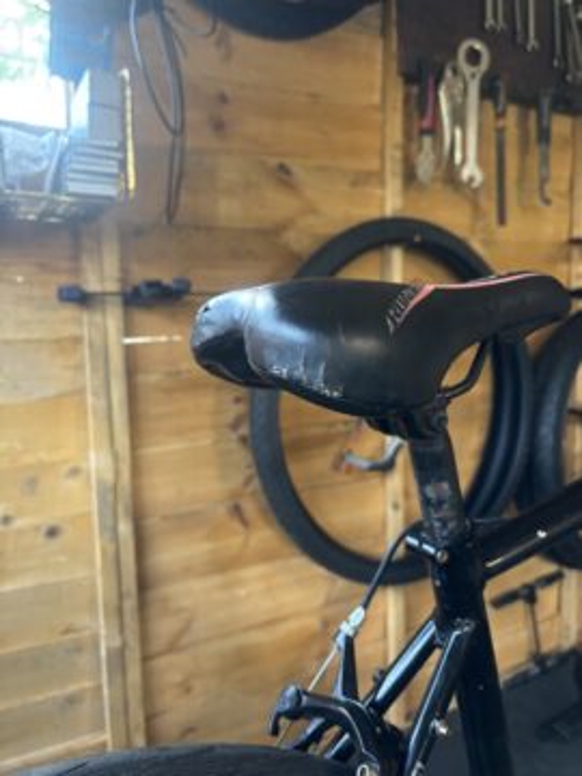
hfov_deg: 53.1
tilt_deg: -5.1
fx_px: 583
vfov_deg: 67.3
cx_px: 291
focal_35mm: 26
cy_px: 388
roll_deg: +0.5
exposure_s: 1/50
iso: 250
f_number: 1.6
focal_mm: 5.96
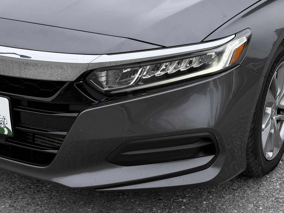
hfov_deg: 30.2
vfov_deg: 22.8
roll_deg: -2.1
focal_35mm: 64
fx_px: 525
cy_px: 67
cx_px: 171
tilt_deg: -16.6
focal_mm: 6.76
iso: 80
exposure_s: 1/1091
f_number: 1.78
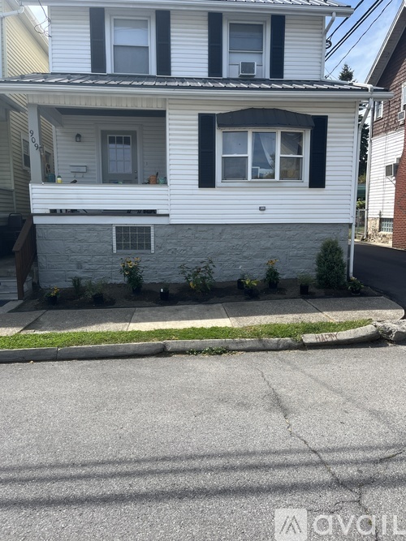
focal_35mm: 26
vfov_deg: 67.3
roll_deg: +0.3
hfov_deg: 53.0
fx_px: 407
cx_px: 203
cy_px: 270
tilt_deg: -6.7
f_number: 1.6
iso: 50
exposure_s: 1/2062
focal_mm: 5.1
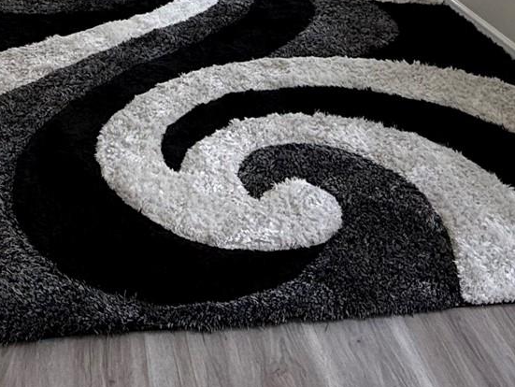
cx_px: 174
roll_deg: -1.8
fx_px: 774
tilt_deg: -5.4
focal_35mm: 52
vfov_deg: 22.6
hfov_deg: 36.4
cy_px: -206
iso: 50
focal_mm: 2.22
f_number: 2.2
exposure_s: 1/118
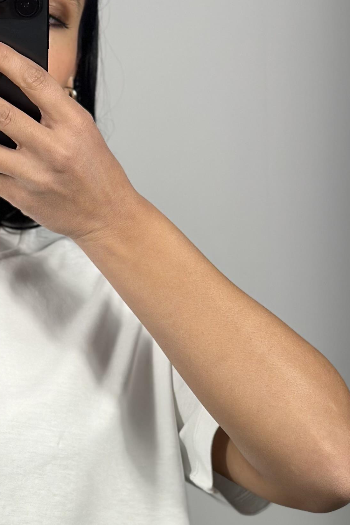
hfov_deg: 11.1
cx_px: -42
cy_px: 578
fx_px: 1779
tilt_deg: -30.2
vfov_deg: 16.3
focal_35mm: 122
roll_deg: +2.8
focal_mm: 6.86
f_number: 1.78
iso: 64
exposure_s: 1/137
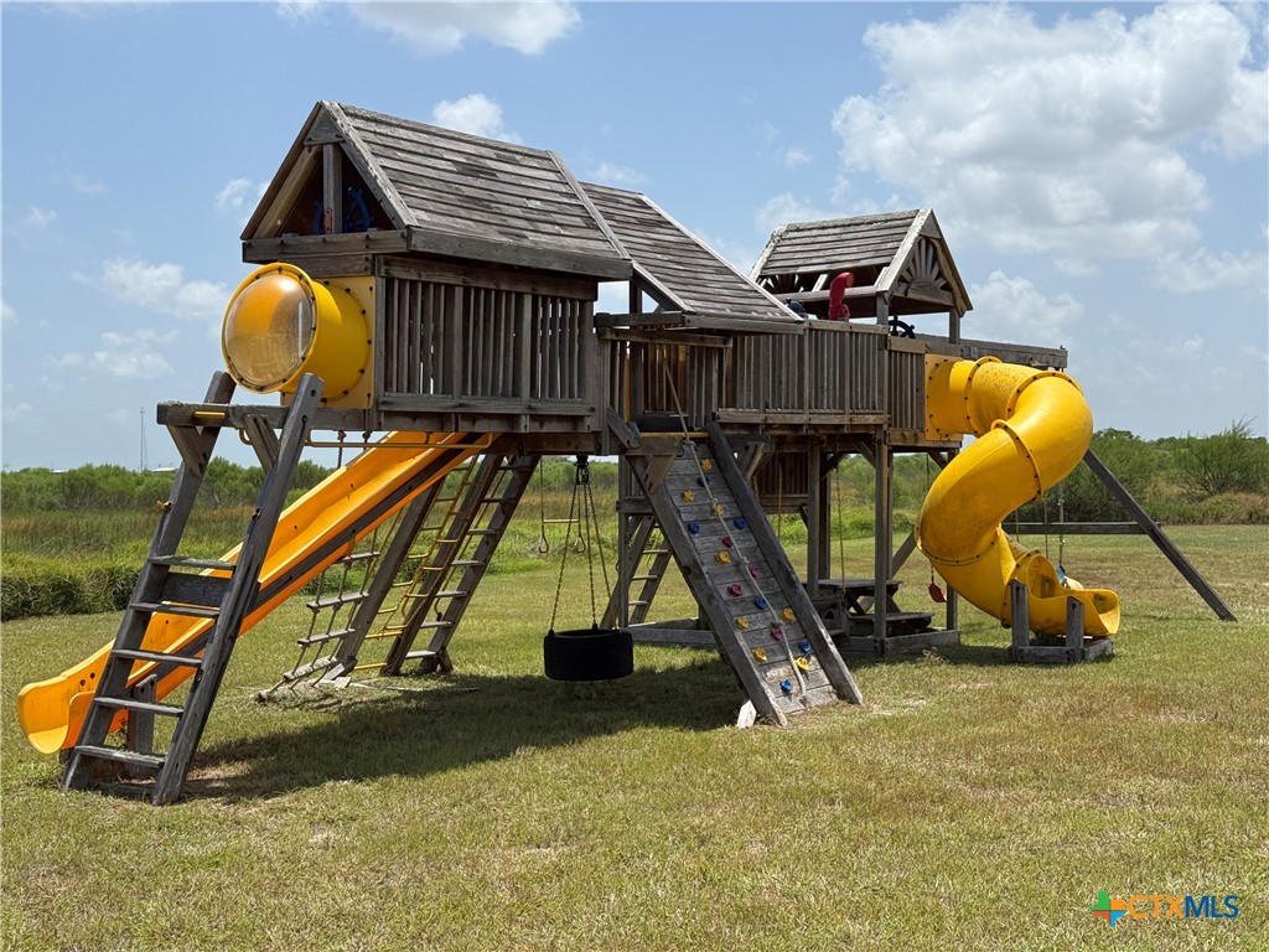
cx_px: 634
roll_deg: +1.2
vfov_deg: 30.3
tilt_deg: +0.3
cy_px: 476
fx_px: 1760
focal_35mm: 48
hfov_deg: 39.7
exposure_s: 1/4878
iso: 64
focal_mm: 6.76
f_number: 1.78
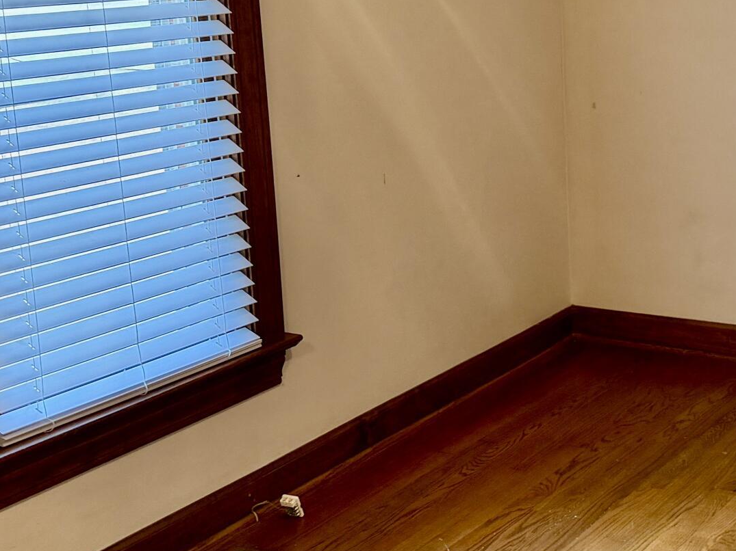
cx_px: 631
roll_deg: +2.6
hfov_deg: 28.1
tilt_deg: -11.2
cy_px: 176
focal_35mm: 67
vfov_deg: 21.8
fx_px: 1424
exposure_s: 1/60
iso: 160
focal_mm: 6.76
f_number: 1.78
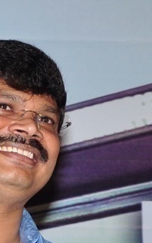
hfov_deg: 2.5
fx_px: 3448
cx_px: -228
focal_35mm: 520
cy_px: 288
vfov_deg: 4.0
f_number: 8
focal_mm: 90
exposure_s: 1/125
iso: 500
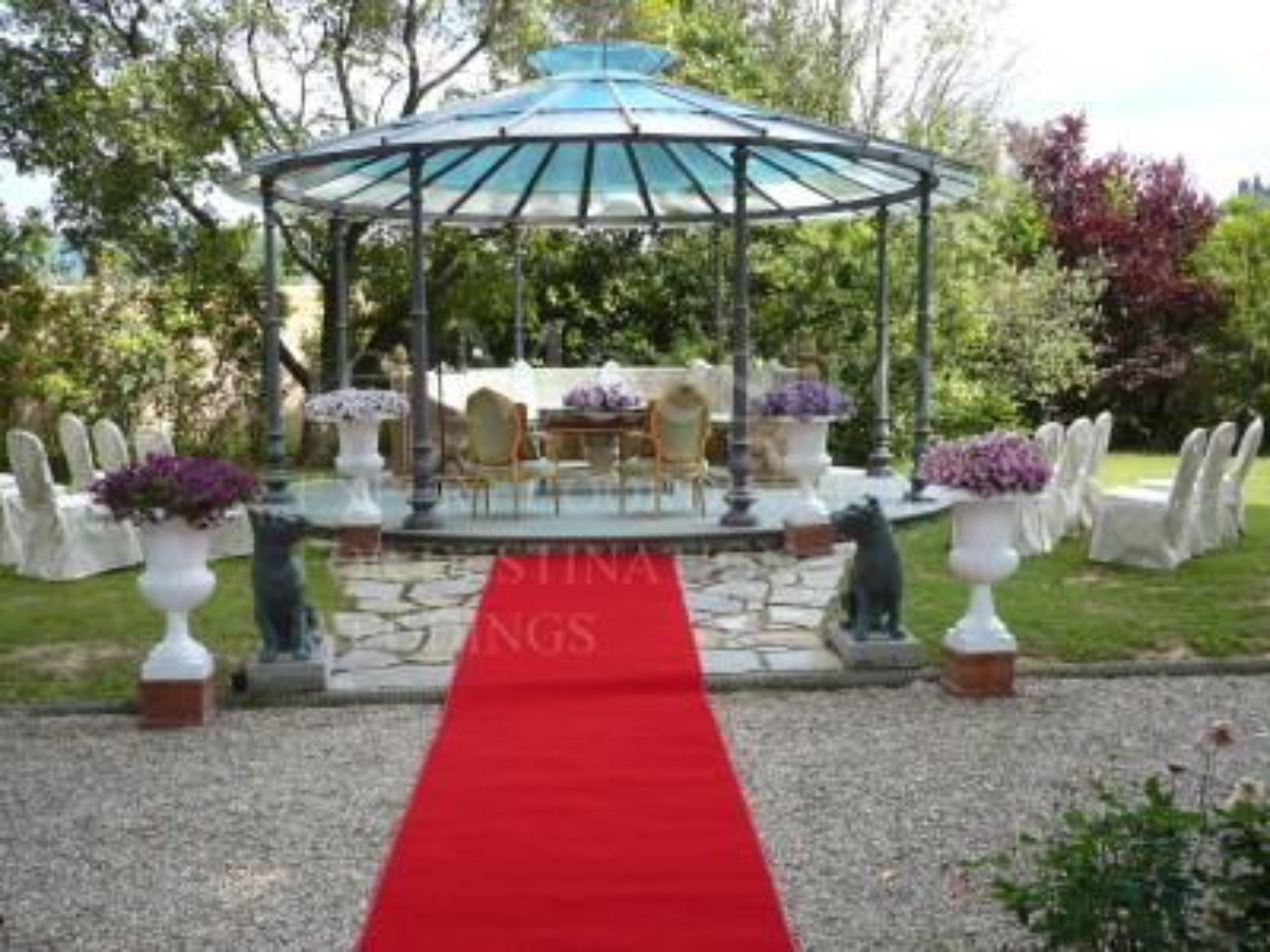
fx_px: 1284
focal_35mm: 35
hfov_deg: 52.6
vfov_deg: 40.7
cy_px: 476
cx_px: 635
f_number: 2.8
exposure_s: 1/320
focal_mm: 5.8
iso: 100
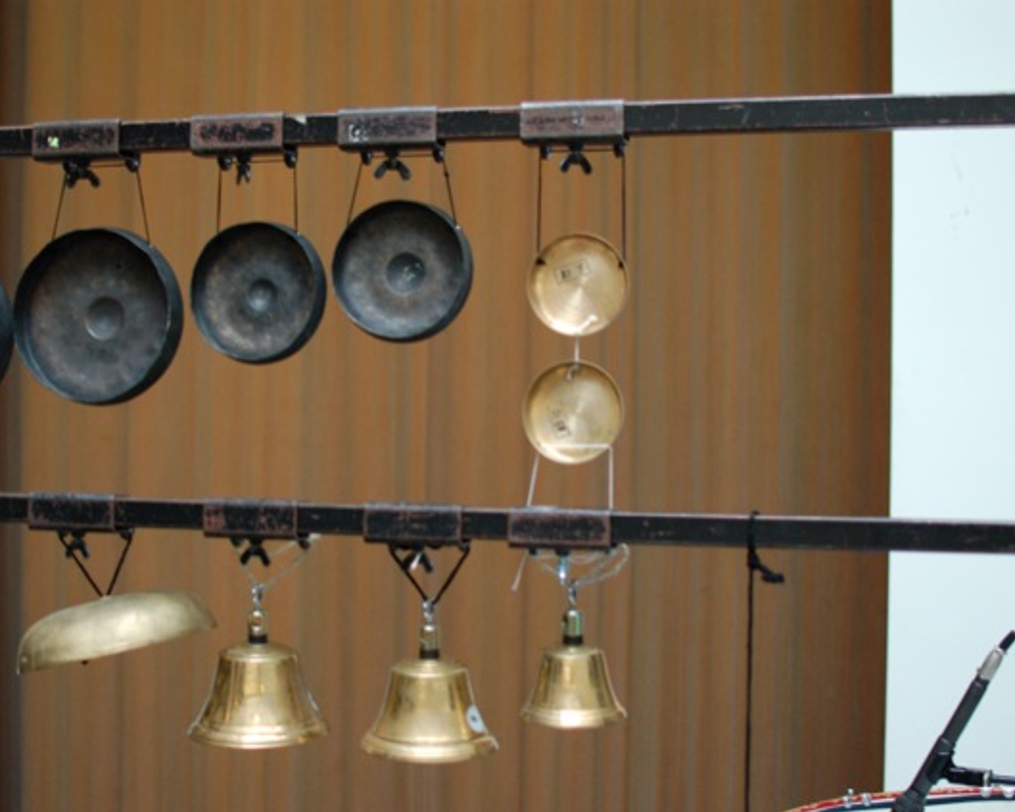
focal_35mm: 60
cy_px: 406
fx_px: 1789
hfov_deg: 31.6
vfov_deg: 25.6
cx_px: 437
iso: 800
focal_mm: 35
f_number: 2.5
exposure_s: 1/25
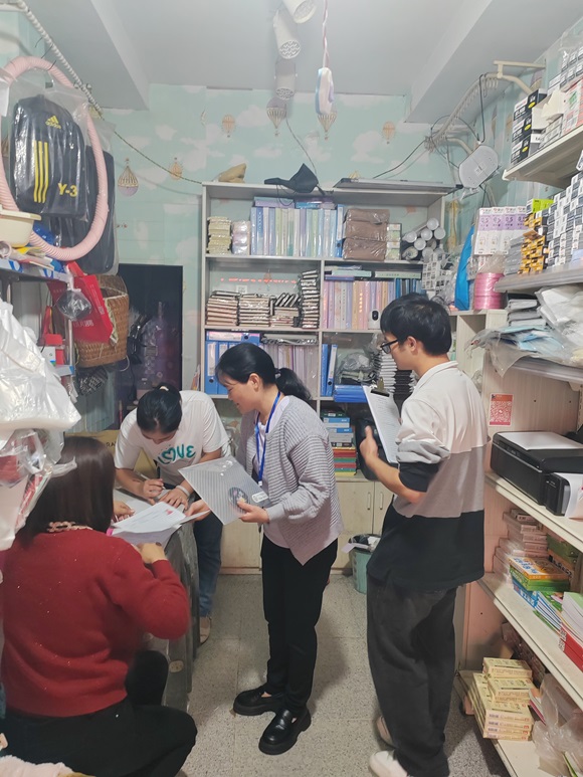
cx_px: 292
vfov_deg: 65.3
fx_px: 606
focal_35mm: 27
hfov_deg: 51.4
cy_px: 388
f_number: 1.9
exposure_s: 1/50
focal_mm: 5.52
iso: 400
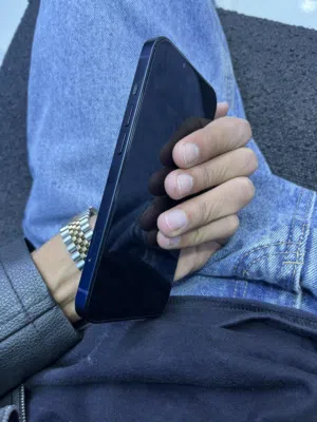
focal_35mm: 26
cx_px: 158
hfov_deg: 53.1
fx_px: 317
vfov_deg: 67.3
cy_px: 211
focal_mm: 5.1
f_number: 1.6
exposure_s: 1/50
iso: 160
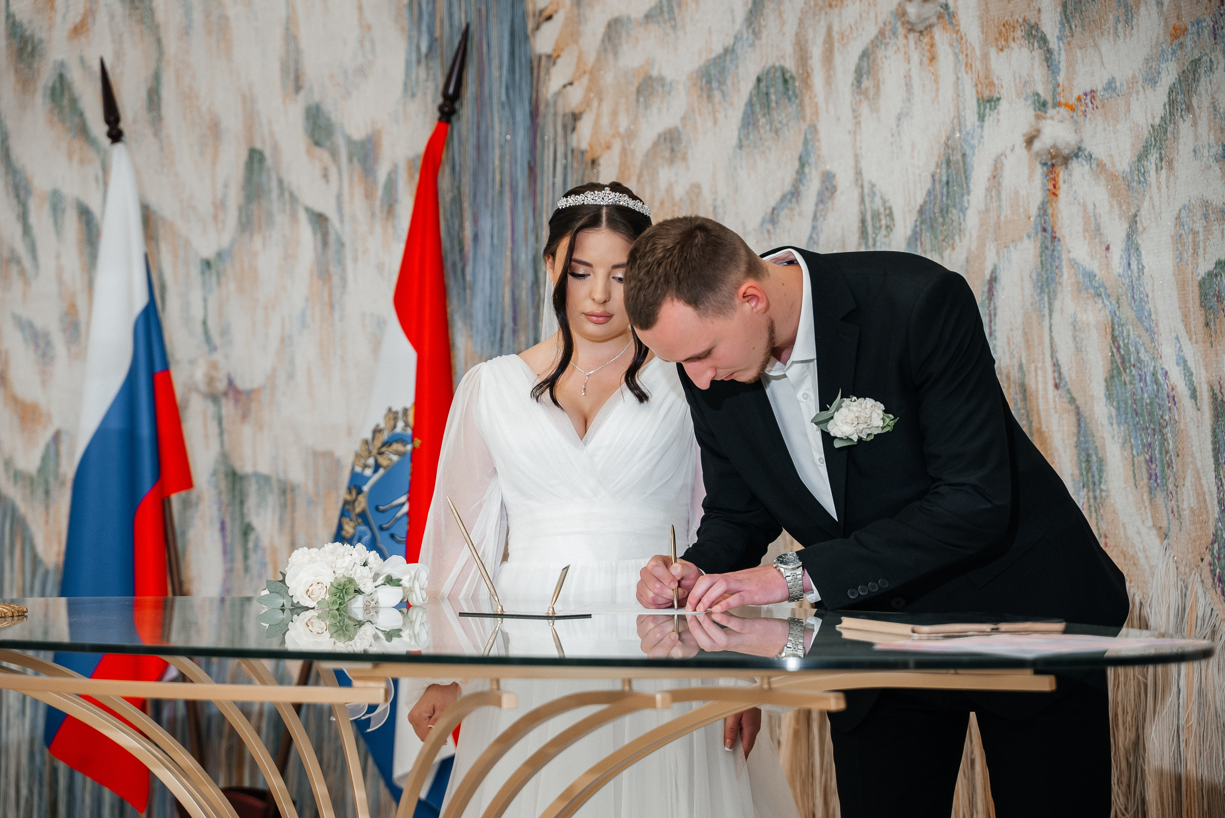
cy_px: 432
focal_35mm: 79
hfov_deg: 25.6
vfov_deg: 17.2
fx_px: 2699
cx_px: 578
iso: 800
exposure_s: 1/200
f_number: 3.5
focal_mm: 75
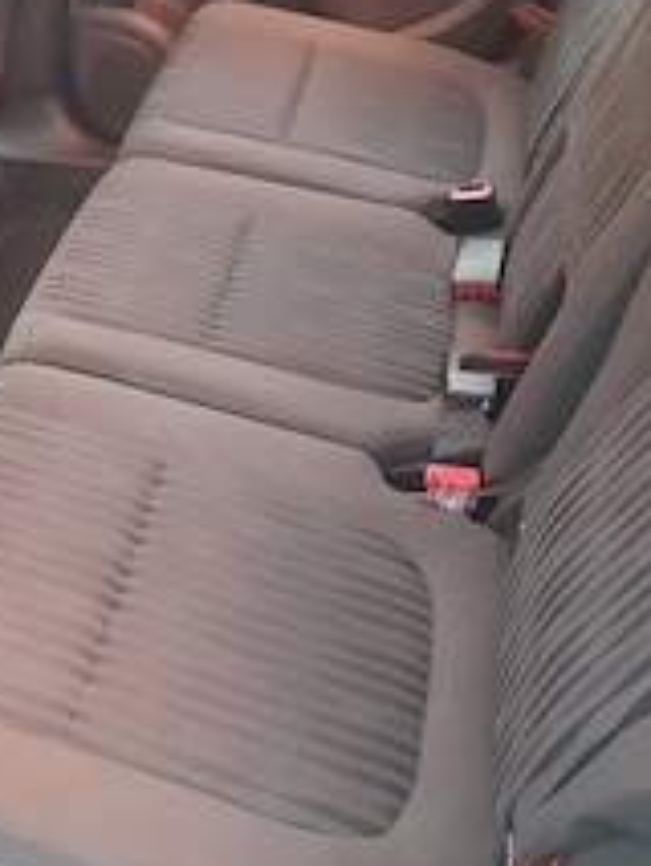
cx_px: 61
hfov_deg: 29.6
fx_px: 1177
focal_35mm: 47
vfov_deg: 40.0
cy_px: 301
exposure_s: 1/17
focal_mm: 4.6
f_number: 2
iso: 1250
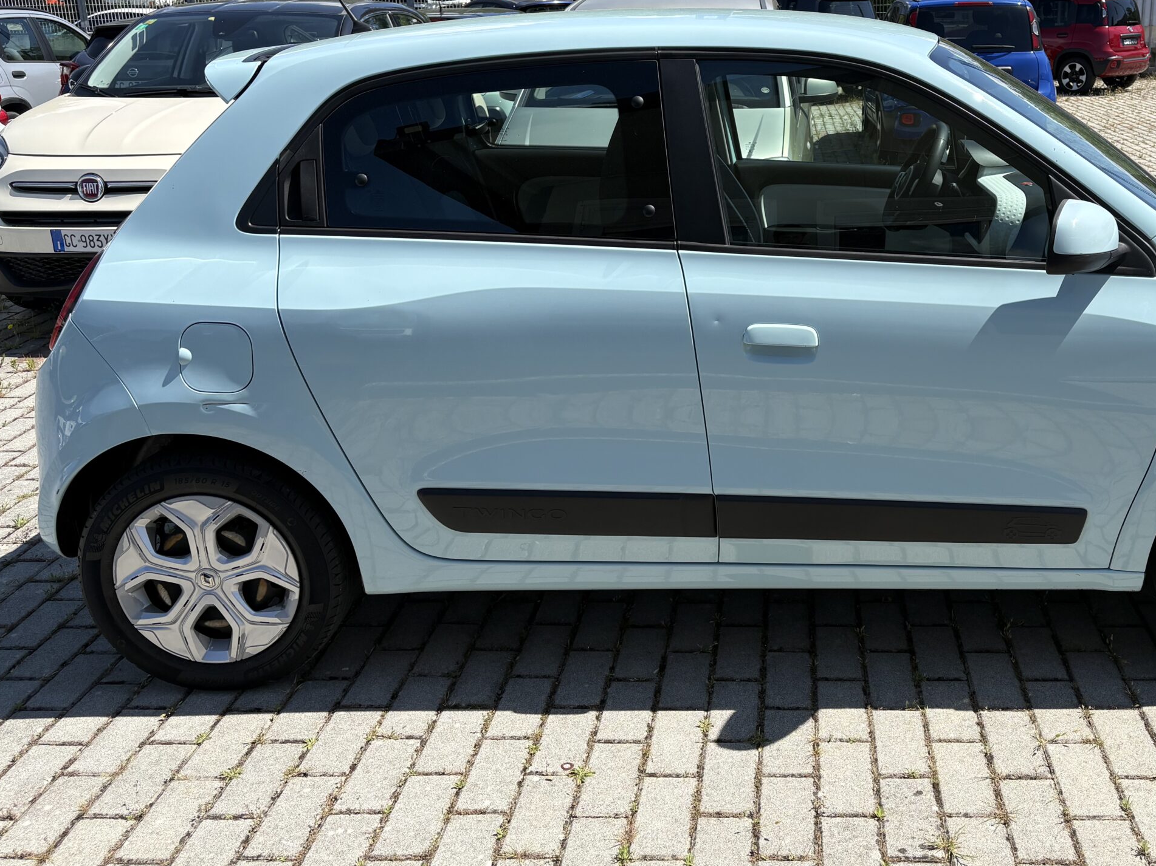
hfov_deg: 51.7
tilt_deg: -16.0
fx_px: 1169
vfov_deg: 40.3
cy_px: 303
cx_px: 763
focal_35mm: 35
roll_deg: +1.0
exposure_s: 1/3279
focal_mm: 5.96
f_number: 1.6
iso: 50
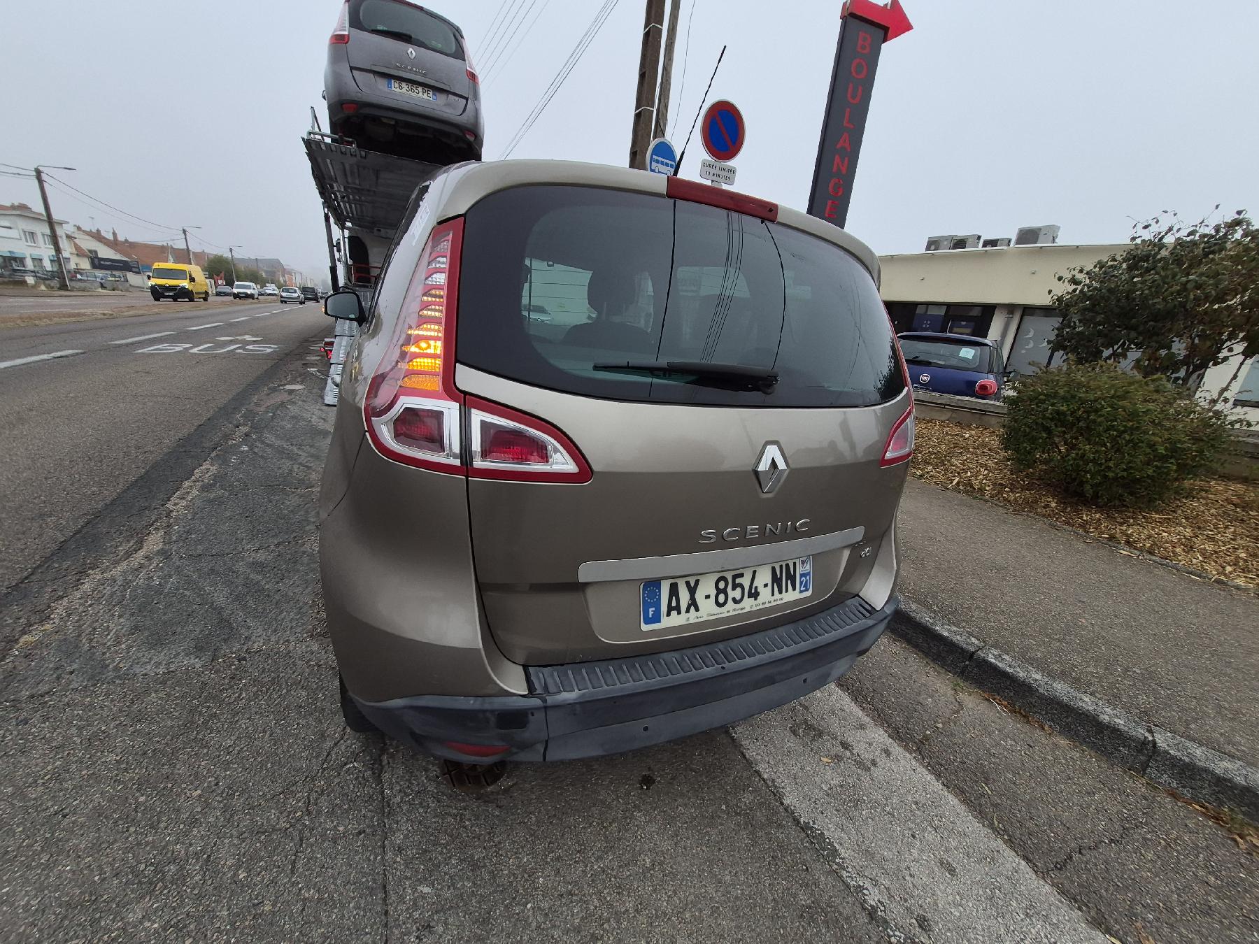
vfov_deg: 89.9
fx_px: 473
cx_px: 630
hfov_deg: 106.2
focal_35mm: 13
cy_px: 472
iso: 40
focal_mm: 1.74
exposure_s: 1/1250
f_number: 2.2
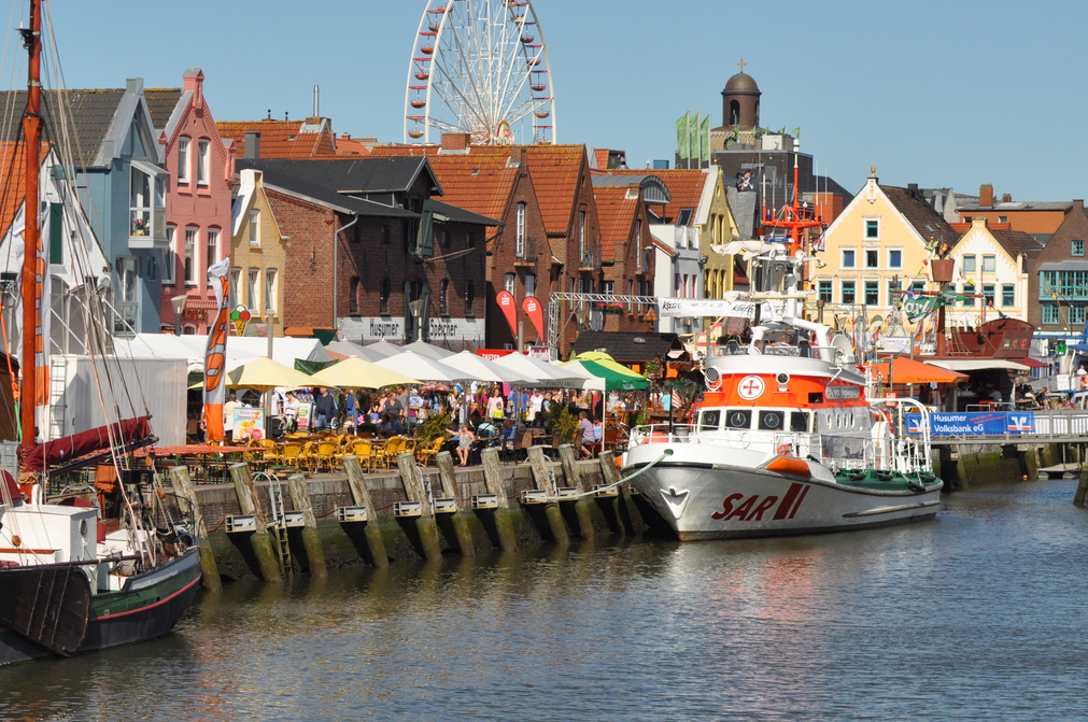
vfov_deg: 10.3
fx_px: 4014
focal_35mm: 133
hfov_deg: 15.4
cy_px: 273
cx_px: 570
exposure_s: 1/1250
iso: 400
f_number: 9
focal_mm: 70
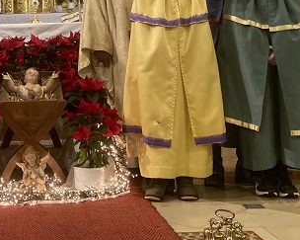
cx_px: 24
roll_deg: +0.9
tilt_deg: +7.2
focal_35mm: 72
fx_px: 639
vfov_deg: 20.3
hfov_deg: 25.5
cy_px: -24
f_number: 1.8
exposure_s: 1/33
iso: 320
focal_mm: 3.99
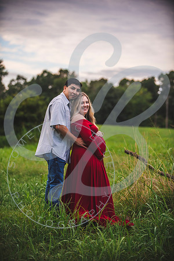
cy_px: 130
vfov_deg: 20.0
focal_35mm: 102
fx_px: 739
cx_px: 87
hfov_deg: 13.4
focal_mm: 102
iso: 200
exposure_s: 1/1000
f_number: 2.8
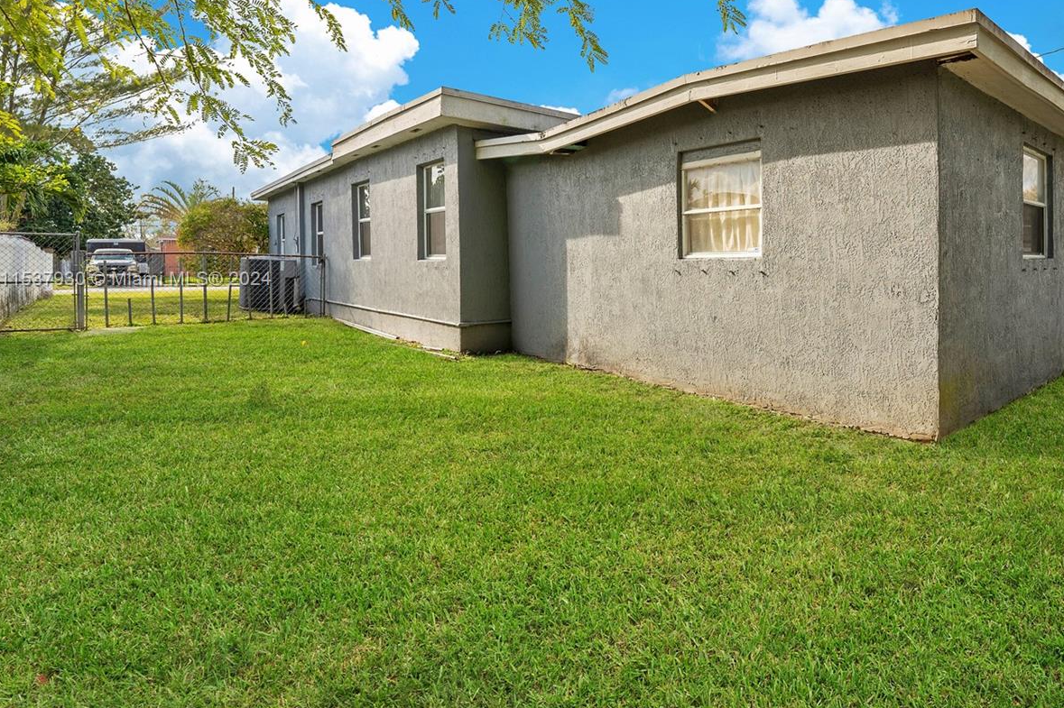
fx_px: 561
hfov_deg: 84.1
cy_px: 280
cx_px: 705
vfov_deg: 63.9
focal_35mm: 19
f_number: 5
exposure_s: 1/320
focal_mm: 14
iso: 100
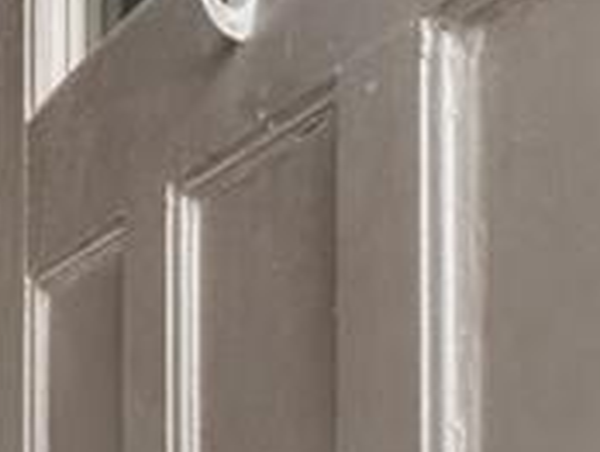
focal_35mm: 79
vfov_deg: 17.8
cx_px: -555
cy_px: 545
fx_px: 1371
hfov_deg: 18.1
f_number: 8
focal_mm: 14
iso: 320
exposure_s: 1/80
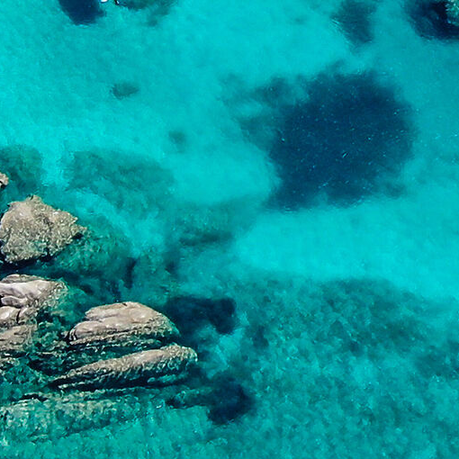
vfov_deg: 15.9
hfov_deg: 16.1
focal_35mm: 108
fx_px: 1620
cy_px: 29
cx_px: 192
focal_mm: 18
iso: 100
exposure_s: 1/160
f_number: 6.3
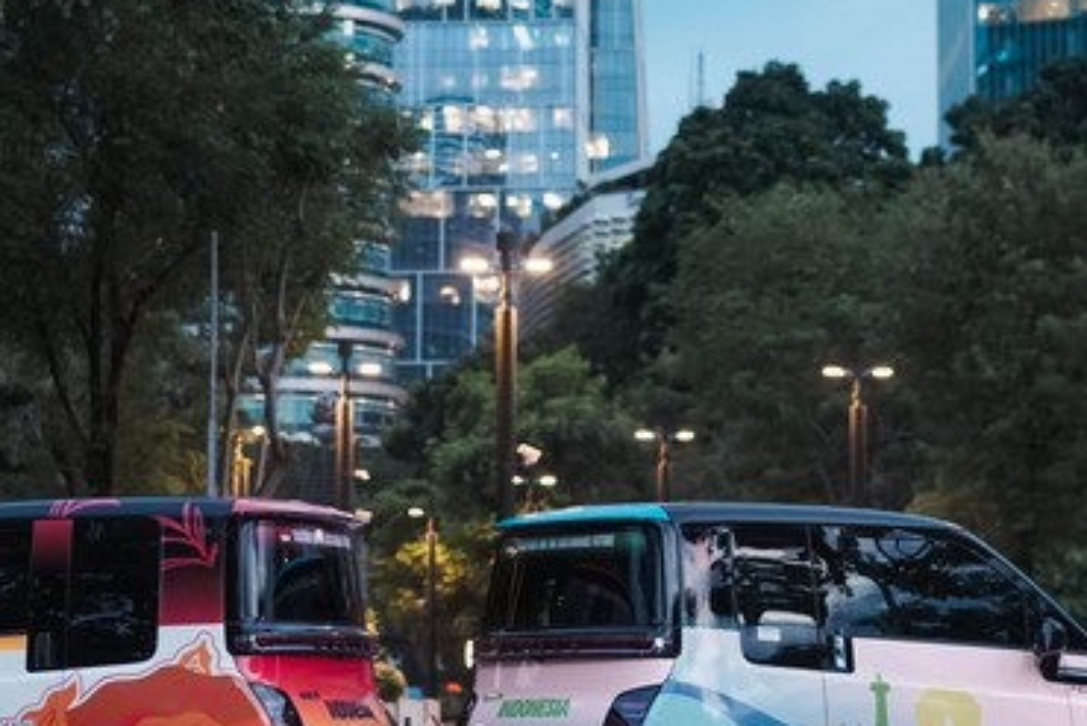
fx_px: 4042
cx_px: 402
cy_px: 497
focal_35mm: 134
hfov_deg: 15.3
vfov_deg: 10.2
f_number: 2.2
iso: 1000
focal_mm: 55
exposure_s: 1/80
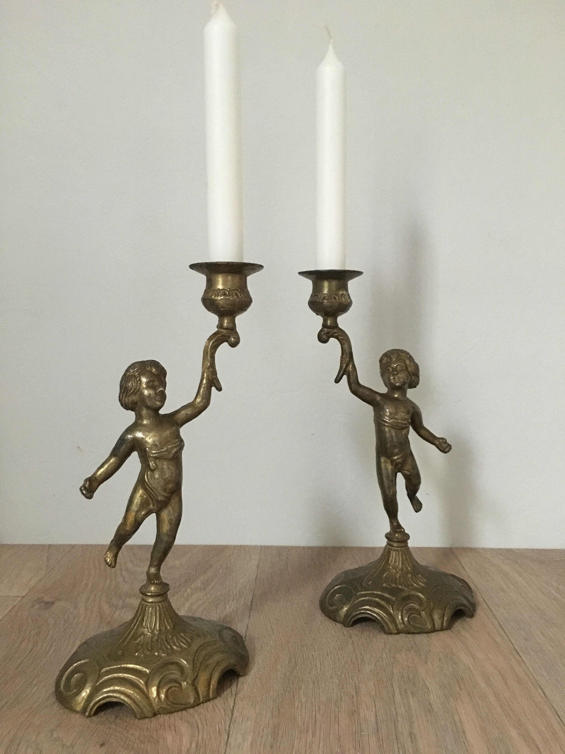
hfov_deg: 48.2
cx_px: 282
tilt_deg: -4.4
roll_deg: -0.2
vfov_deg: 61.7
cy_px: 377
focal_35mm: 29
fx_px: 631
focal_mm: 4.15
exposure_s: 1/17
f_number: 2.2
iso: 320
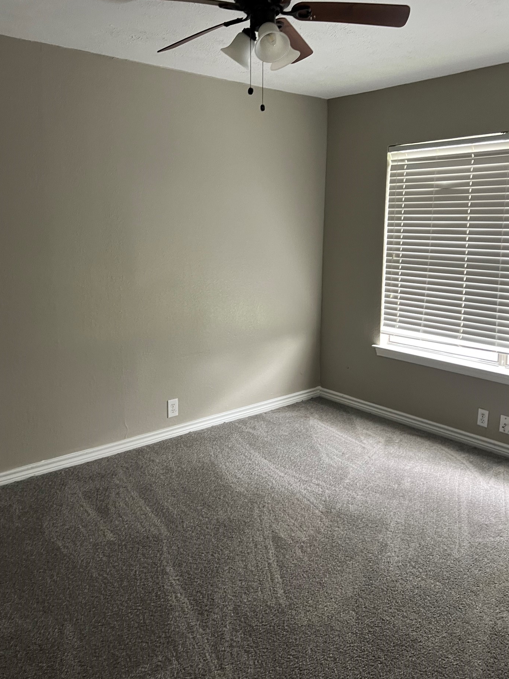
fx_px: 569
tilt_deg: -9.2
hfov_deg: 48.2
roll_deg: -1.0
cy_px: 305
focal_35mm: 29
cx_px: 262
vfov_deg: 61.5
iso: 250
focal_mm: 5.7
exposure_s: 1/60
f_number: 1.5
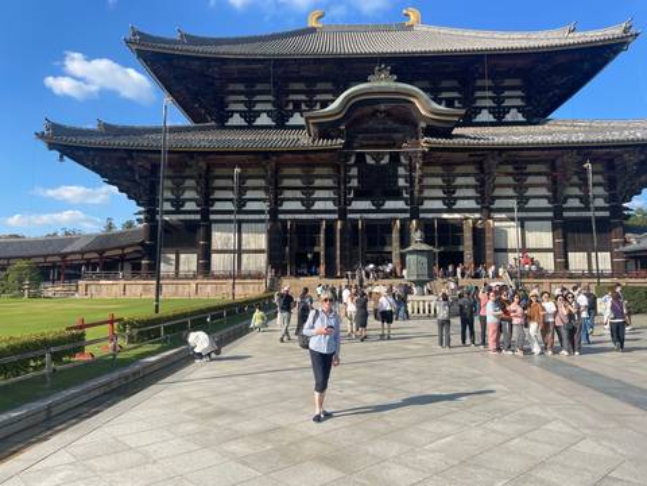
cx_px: 324
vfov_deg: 53.1
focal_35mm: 26
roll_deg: -1.0
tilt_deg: +5.9
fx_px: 486
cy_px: 243
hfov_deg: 67.3
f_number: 1.6
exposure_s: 1/2304
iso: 32
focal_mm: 4.2
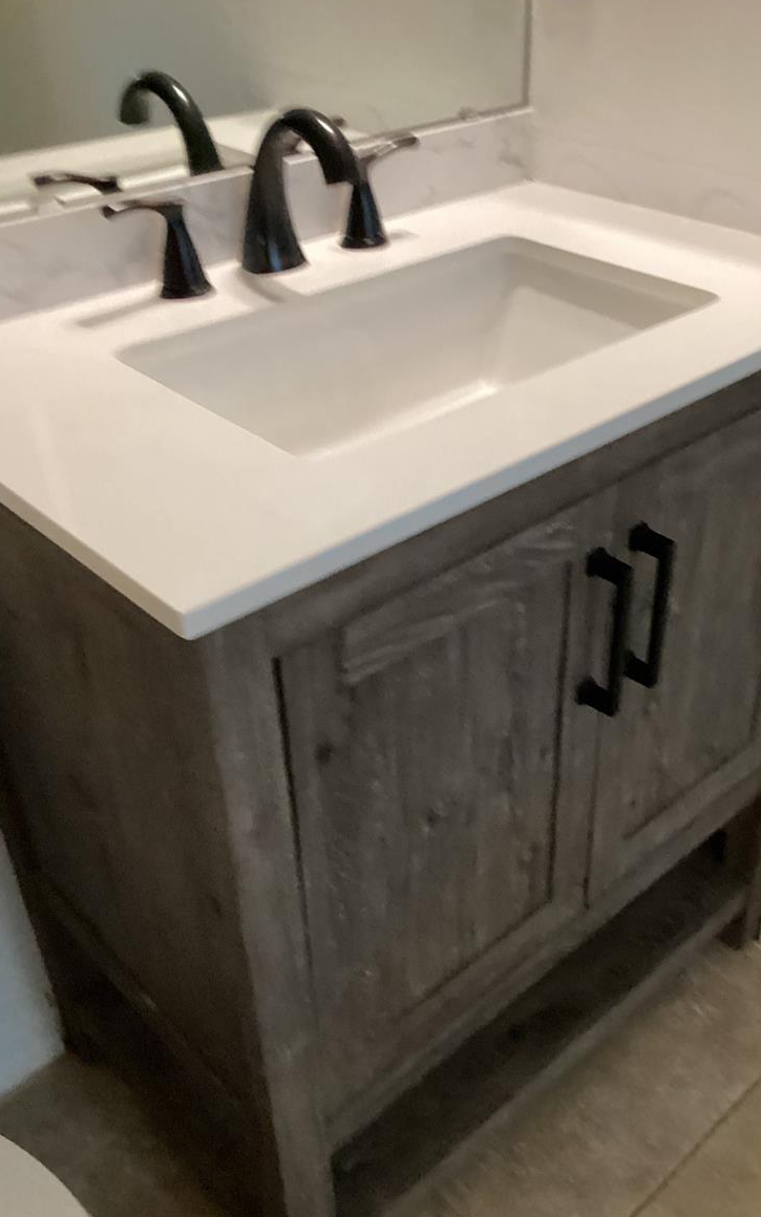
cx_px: 428
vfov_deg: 56.7
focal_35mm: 34
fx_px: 1128
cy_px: 605
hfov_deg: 37.2
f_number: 2.4
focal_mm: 3.3
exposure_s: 1/40
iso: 320
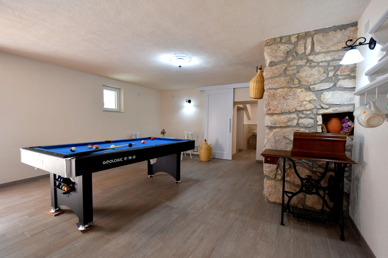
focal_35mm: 15
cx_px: 194
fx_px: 162
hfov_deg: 100.4
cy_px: 129
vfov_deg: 77.3
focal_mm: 10
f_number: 4
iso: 560
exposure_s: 1/60
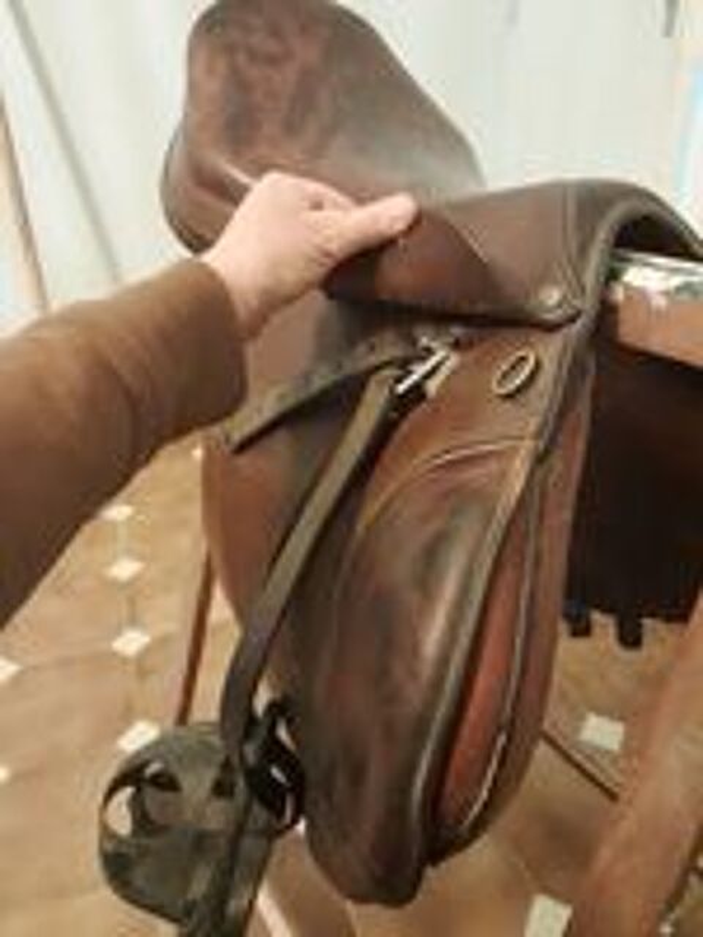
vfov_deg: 65.3
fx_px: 731
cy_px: 468
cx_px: 352
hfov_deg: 51.4
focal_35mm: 27
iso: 1250
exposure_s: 1/10
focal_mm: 4
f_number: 1.8
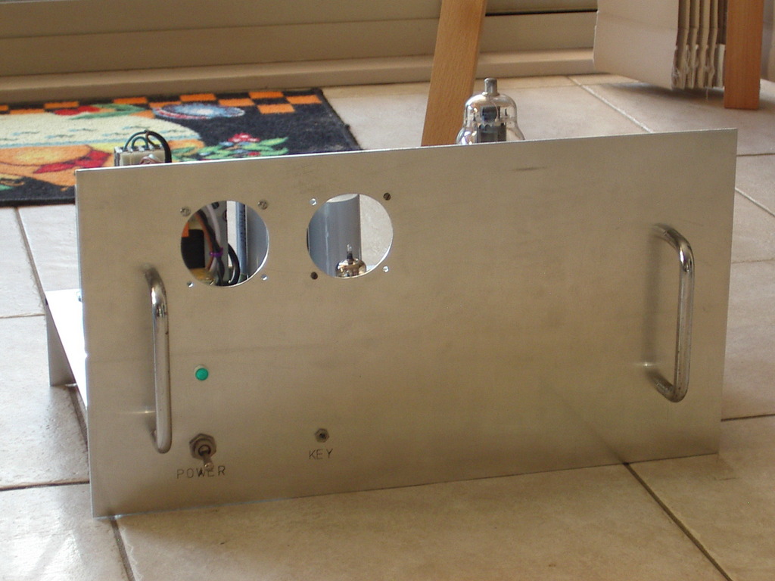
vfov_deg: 14.8
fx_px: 2239
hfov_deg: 19.6
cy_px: 290
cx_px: 388
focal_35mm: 100
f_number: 4.6
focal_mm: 15.2
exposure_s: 1/6
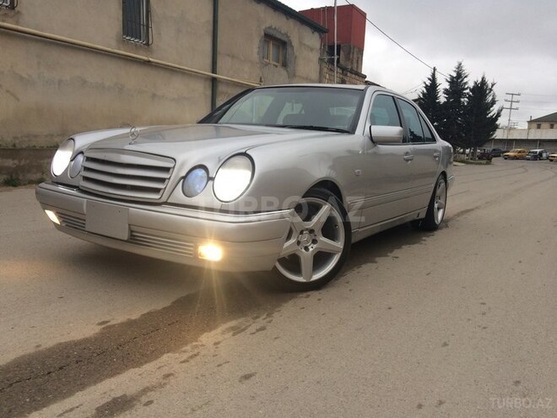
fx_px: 467
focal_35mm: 29
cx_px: 278
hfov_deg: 61.7
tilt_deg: -7.6
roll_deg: -2.3
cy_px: 209
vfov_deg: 48.2
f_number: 2.2
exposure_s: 1/100
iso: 50
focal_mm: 4.15
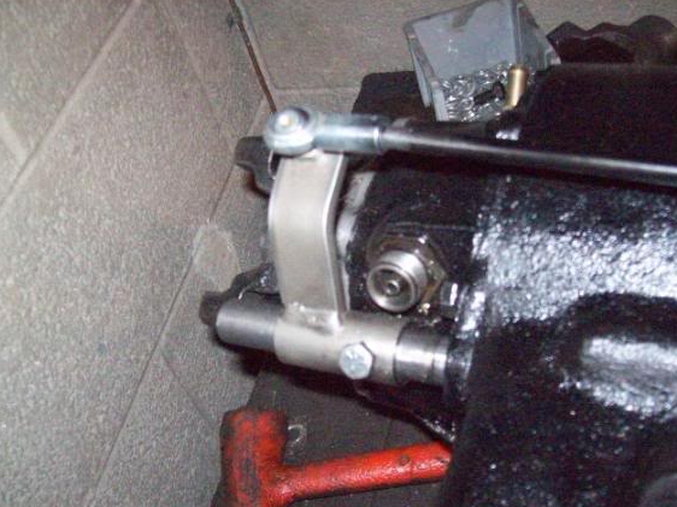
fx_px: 802
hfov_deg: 45.8
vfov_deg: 35.1
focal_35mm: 41
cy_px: 285
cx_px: 324
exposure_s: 1/128
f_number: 2.7
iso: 800
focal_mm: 6
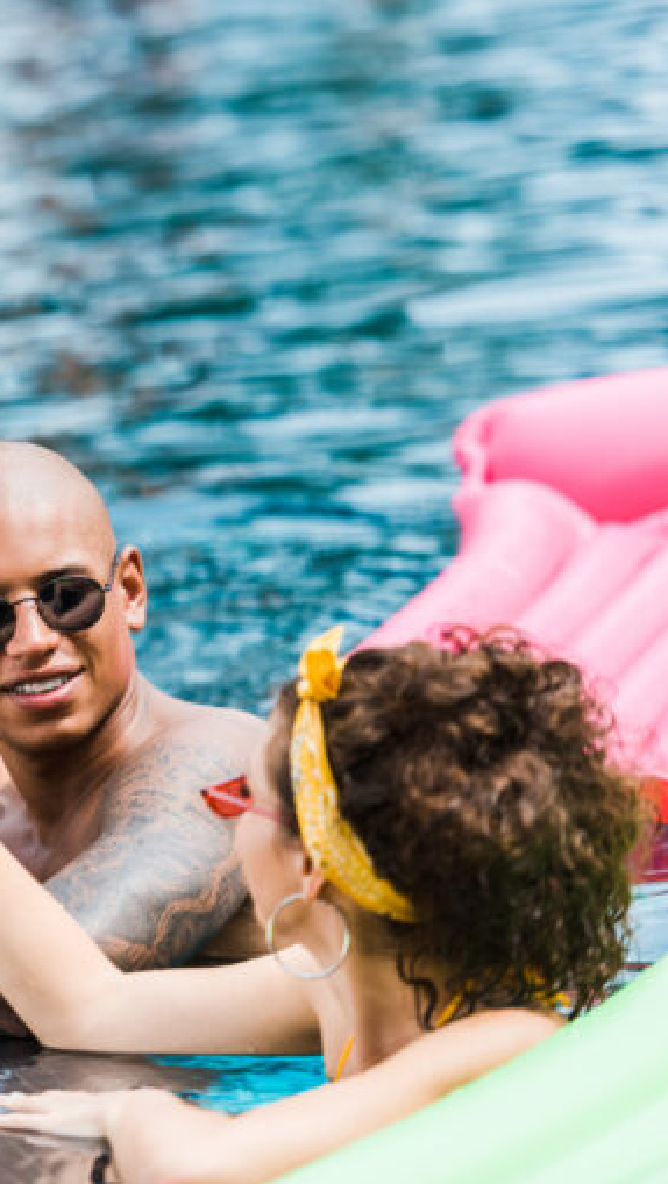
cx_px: -200
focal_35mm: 237
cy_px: 592
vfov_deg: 9.1
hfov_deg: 5.1
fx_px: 7449
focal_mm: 150
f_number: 2.8
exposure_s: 1/5000
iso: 500
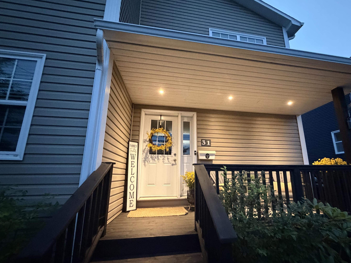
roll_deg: +0.5
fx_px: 162
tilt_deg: +13.5
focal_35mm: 16
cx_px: 195
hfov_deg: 94.1
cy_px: 140
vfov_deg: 78.0
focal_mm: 2.22
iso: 1250
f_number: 2.2
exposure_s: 1/40
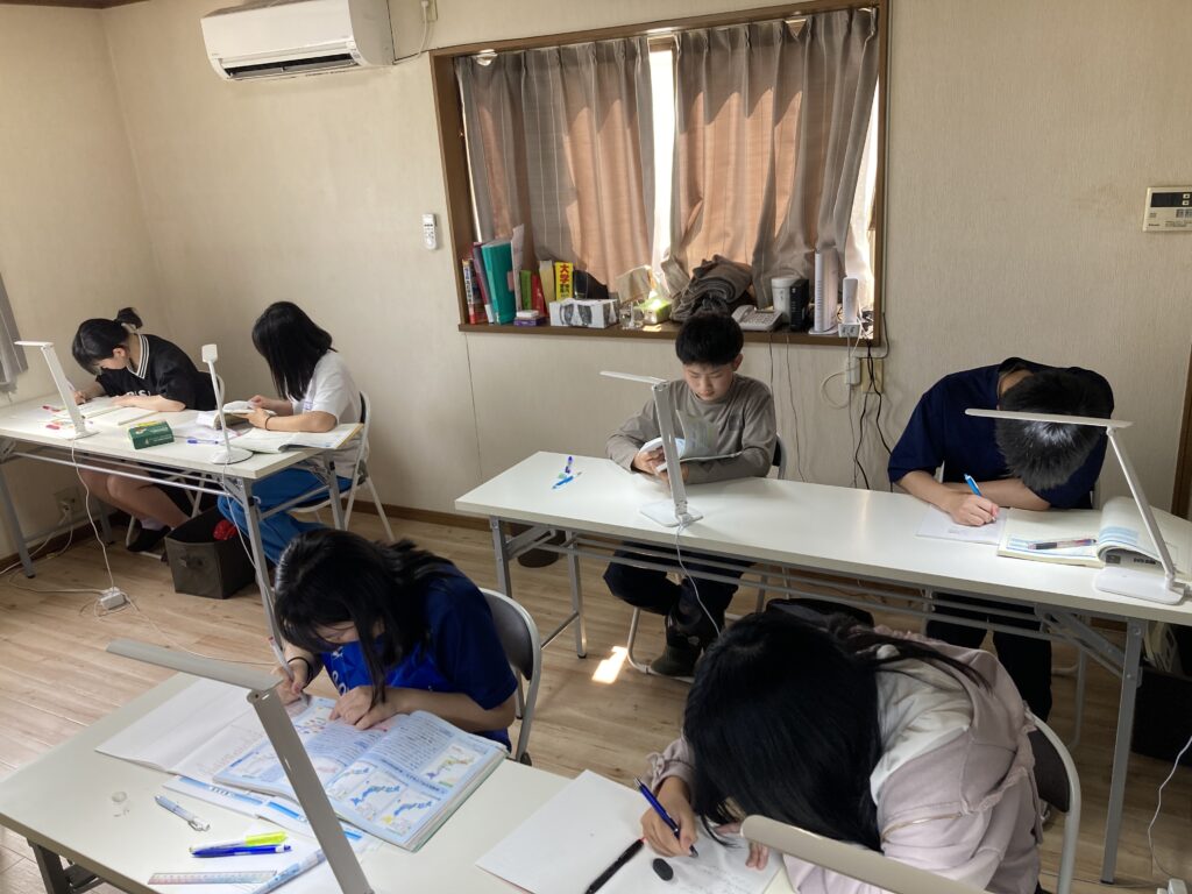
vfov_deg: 49.7
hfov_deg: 63.4
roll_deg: +3.5
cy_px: 447
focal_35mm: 28
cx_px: 596
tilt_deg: -17.5
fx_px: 964
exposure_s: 1/120
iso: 80
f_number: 1.8
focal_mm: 3.99
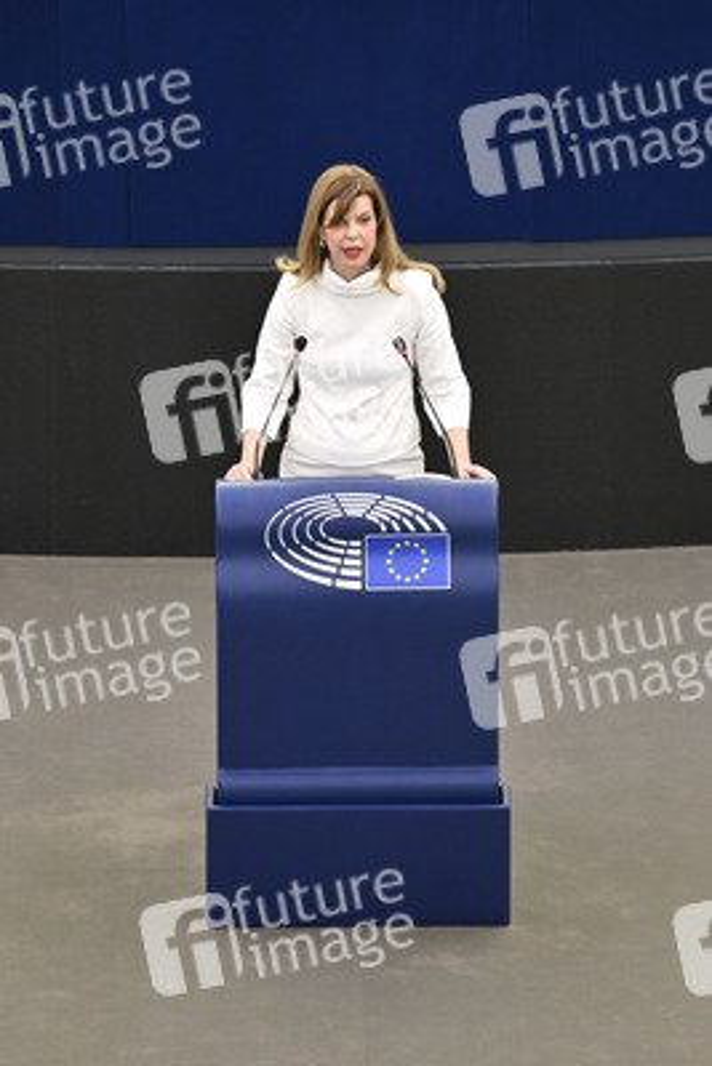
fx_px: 5928
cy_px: 533
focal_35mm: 200
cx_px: 356
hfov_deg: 6.9
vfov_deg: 10.3
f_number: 2.8
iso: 1000
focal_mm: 200
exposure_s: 1/320
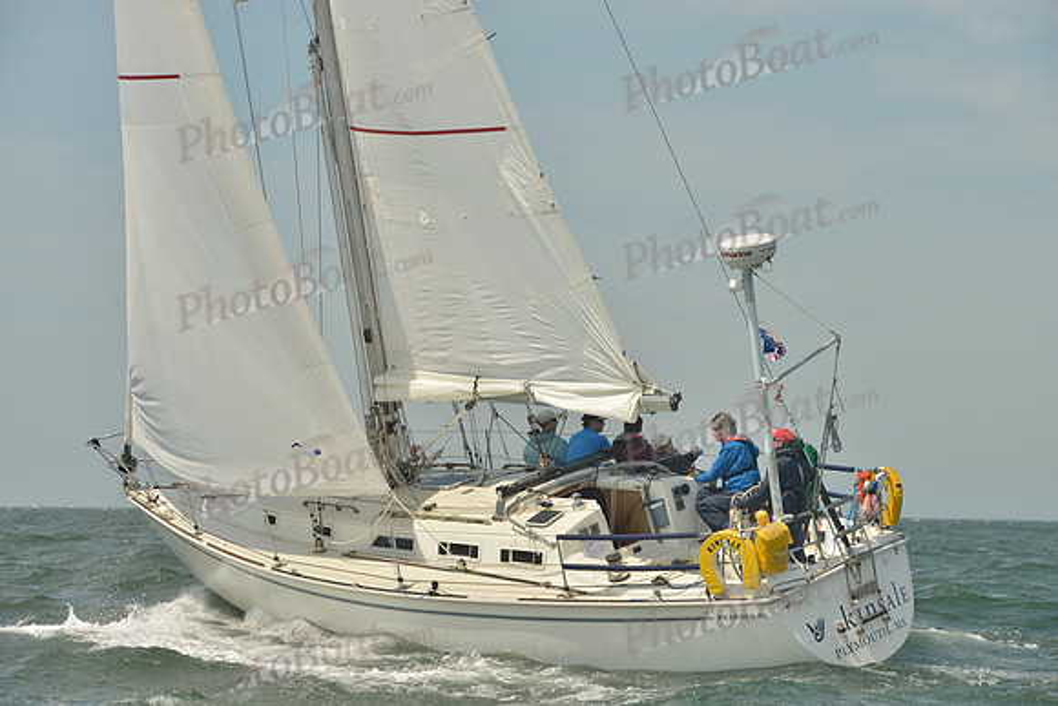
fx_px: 3086
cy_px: 353
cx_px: 529
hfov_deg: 19.5
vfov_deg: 13.0
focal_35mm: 105
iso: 200
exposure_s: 1/1250
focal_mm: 105
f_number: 8
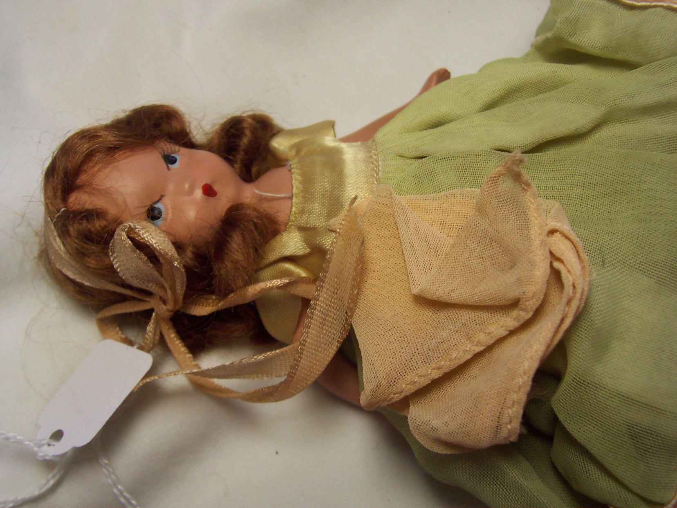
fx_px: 724
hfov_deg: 50.1
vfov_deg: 38.7
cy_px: 254
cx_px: 338
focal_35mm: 37
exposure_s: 1/90
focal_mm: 5.6
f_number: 2.8
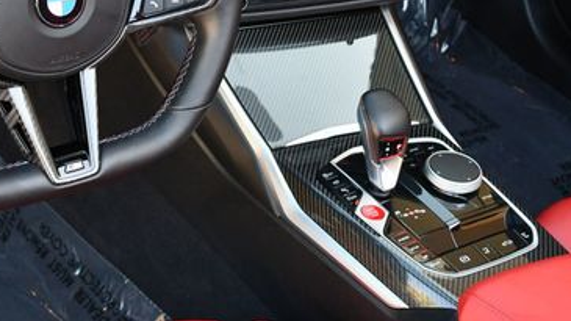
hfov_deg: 26.0
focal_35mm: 81
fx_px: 1226
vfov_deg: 14.7
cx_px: 177
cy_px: 6
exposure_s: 1/250
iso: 800
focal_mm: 22
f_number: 4
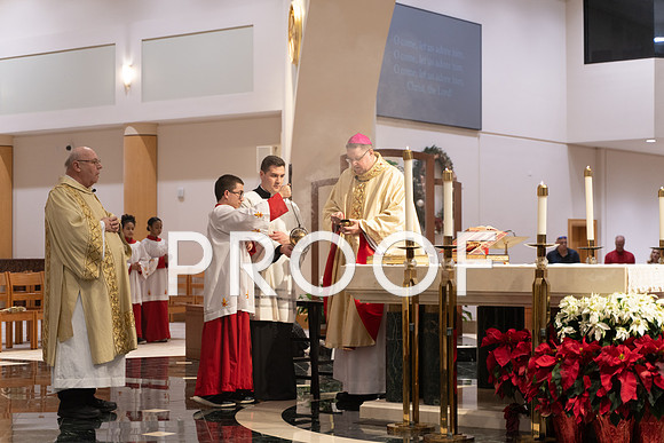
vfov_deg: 18.2
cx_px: 332
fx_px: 1384
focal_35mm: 75
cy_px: 222
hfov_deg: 27.0
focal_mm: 75
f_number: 2.8
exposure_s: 1/160
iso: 800
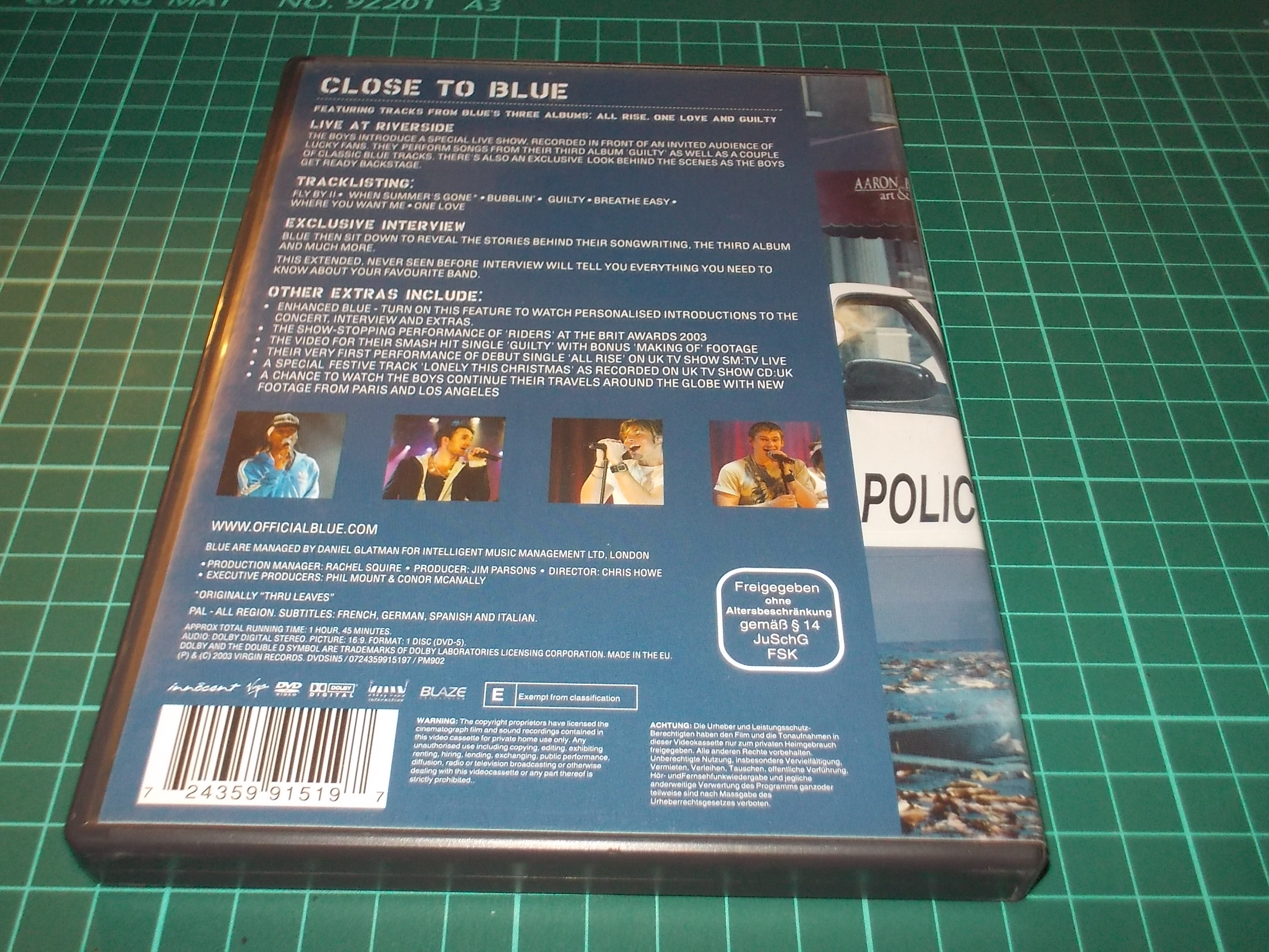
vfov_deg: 38.7
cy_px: 476
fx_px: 1356
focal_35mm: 37
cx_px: 634
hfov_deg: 50.1
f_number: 3.7
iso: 200
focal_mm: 5.2
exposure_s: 1/30
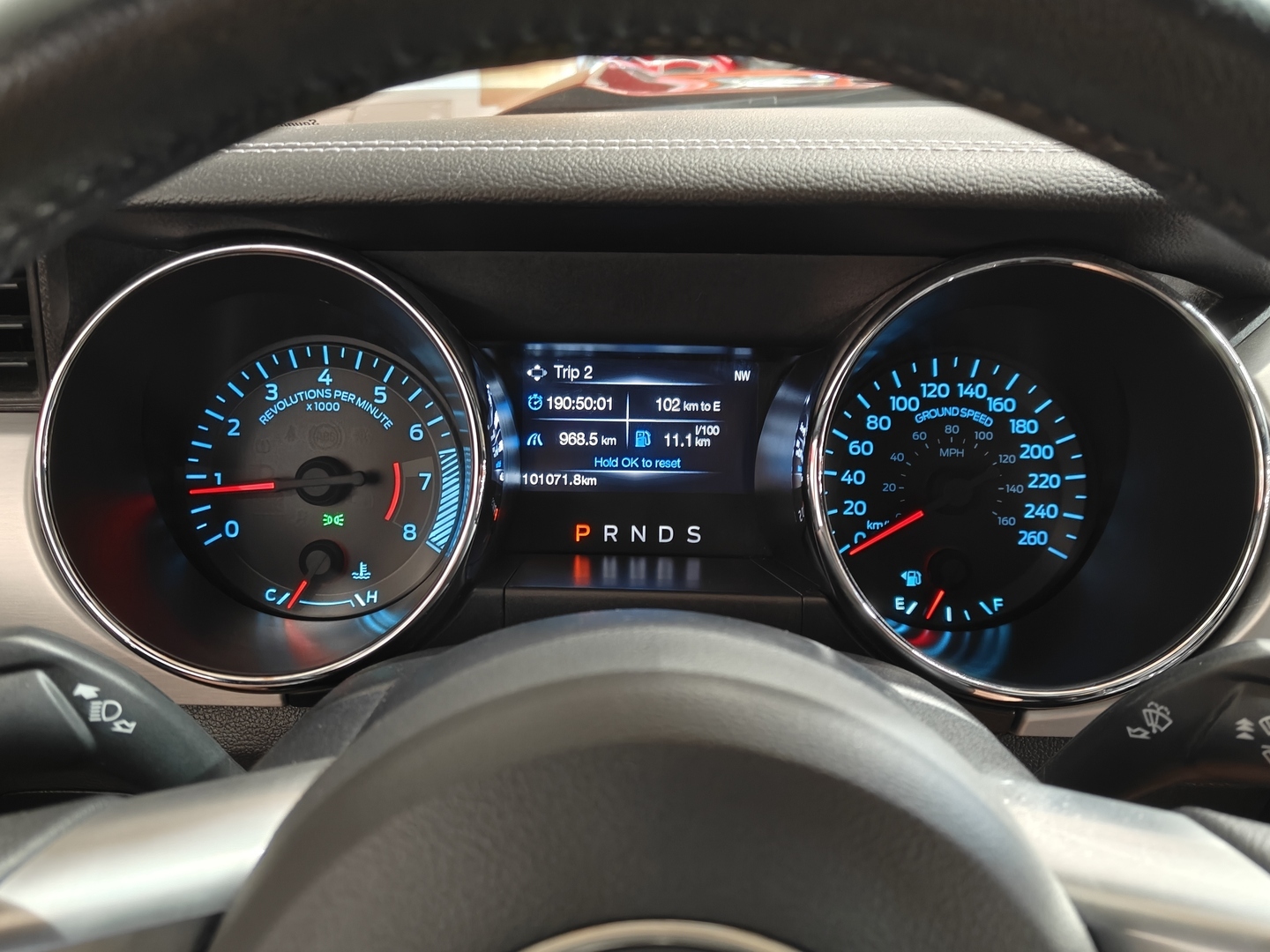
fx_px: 1137
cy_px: 476
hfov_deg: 58.4
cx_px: 635
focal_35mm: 31
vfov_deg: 45.4
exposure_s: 1/20
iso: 200
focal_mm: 5.59
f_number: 1.8
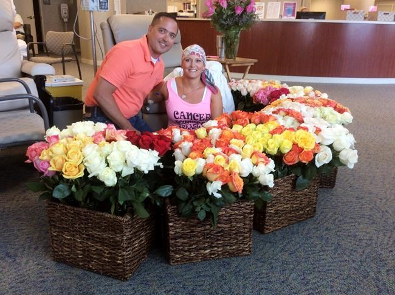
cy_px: 148
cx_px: 198
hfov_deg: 56.9
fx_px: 364
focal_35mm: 32
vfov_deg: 44.0
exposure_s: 1/24
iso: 40
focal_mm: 3.3
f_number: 2.4
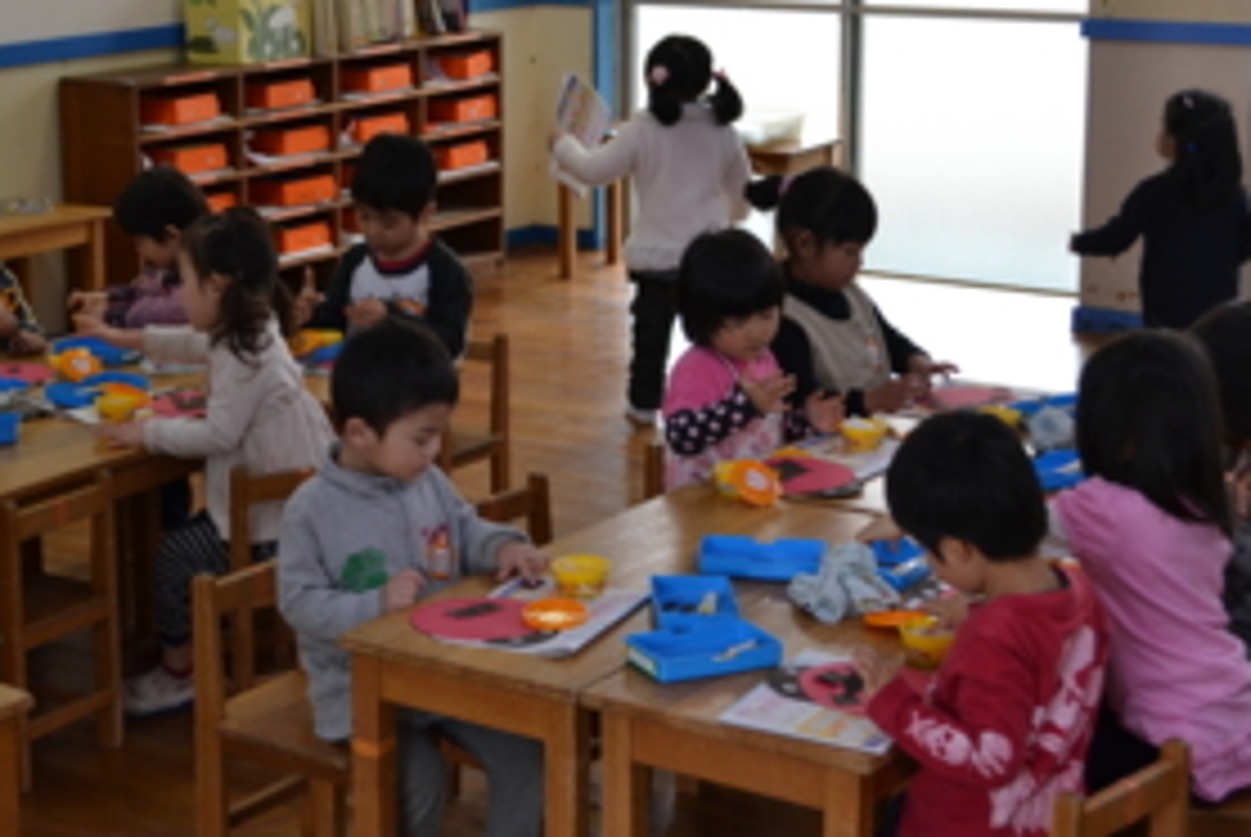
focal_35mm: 69
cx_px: 432
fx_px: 2400
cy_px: 299
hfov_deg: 29.0
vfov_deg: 19.7
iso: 400
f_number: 5
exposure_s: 1/100
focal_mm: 32
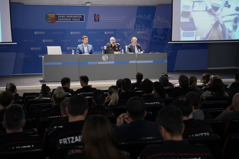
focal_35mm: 70
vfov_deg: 19.5
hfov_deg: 28.8
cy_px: 80
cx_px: 120
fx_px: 465
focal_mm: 70
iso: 5000
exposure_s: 1/200
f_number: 3.5
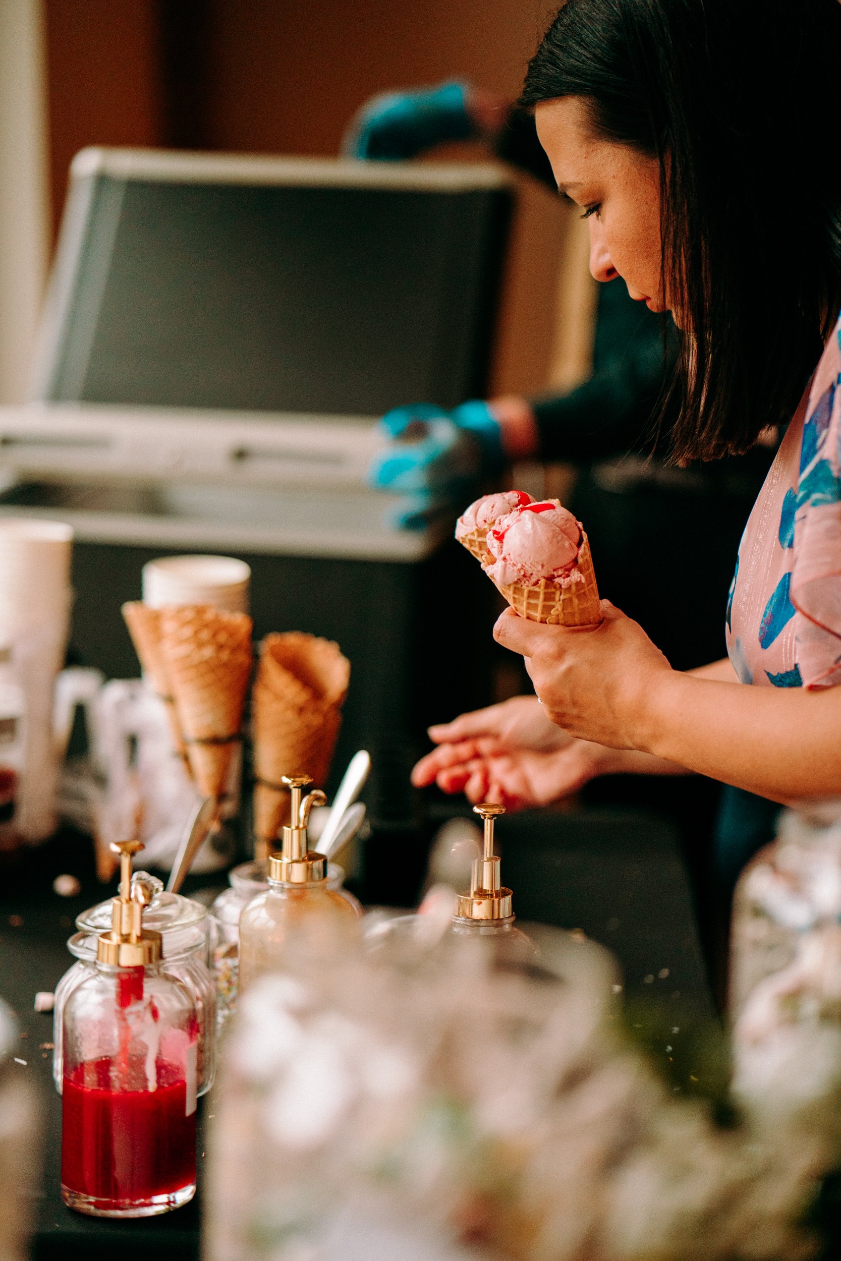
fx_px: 2978
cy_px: 630
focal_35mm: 85
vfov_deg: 23.9
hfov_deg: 16.1
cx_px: 420
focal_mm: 85
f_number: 1.8
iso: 2000
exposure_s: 1/250
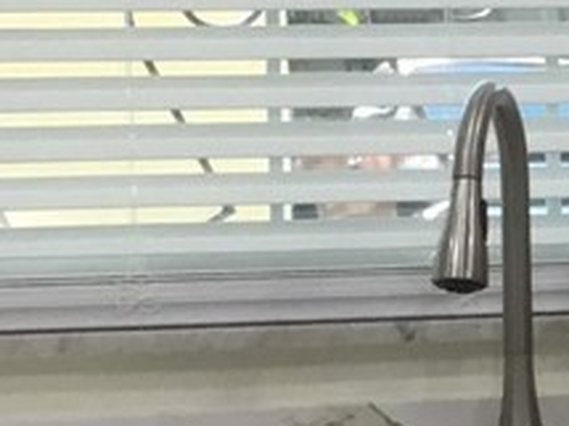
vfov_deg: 6.4
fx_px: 3795
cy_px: 270
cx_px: 926
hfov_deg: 8.3
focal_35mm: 231
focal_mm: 3.3
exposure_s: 1/40
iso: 25
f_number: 2.4
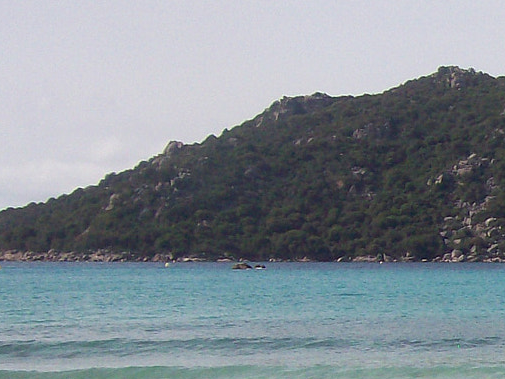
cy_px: 352
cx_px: 762
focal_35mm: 114
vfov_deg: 12.9
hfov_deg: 15.8
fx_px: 1663
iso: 80
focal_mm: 6
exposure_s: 1/1112
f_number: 4.8
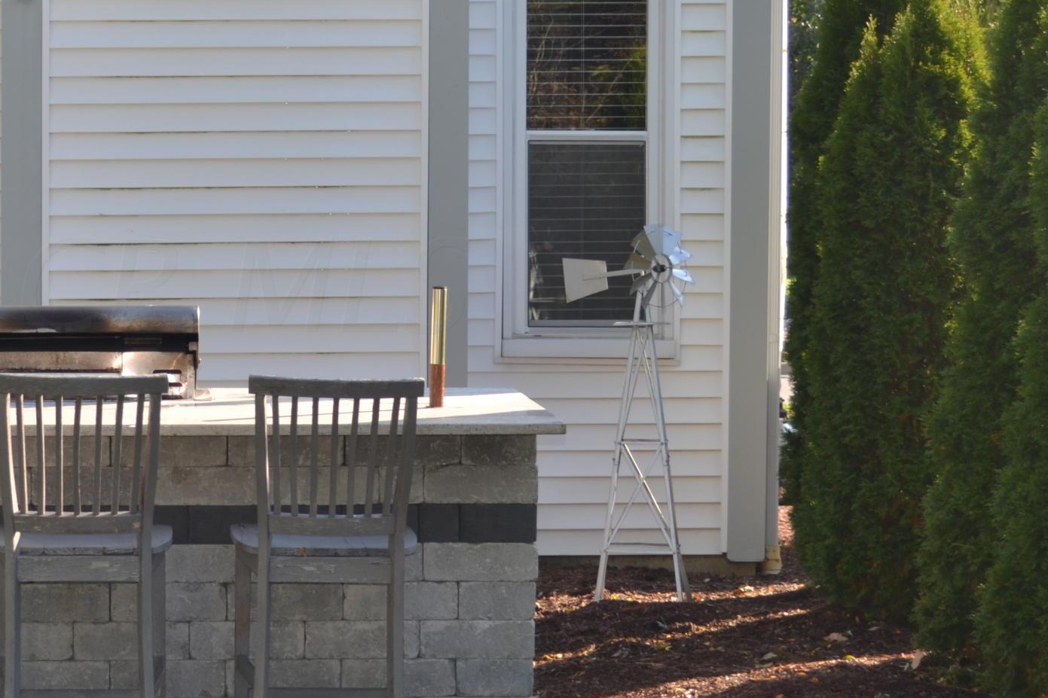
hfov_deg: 18.5
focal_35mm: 110
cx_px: 244
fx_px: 3202
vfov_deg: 12.4
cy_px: 285
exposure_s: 1/160
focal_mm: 34
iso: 100
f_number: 5
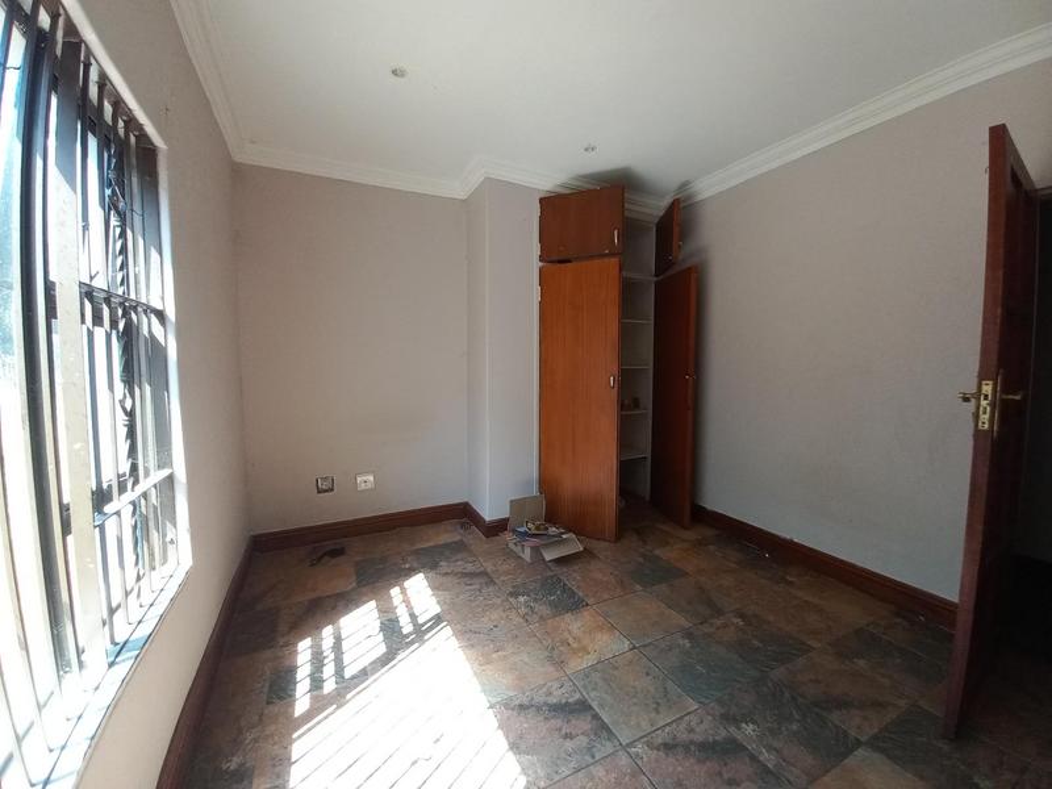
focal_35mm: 13
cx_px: 526
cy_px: 394
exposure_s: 1/50
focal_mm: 1.42
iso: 50
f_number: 2.2
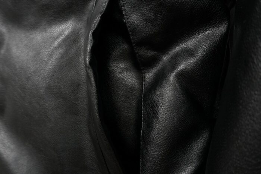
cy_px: 87
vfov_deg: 53.2
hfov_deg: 73.7
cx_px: 130
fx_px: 174
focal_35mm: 24
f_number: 10
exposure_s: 1/100
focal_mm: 16
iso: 1600
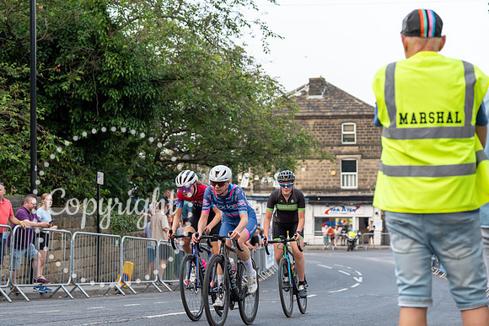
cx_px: 244
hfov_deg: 28.8
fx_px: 951
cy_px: 163
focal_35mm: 70
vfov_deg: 19.5
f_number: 4
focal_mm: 70
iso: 500
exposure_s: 1/800
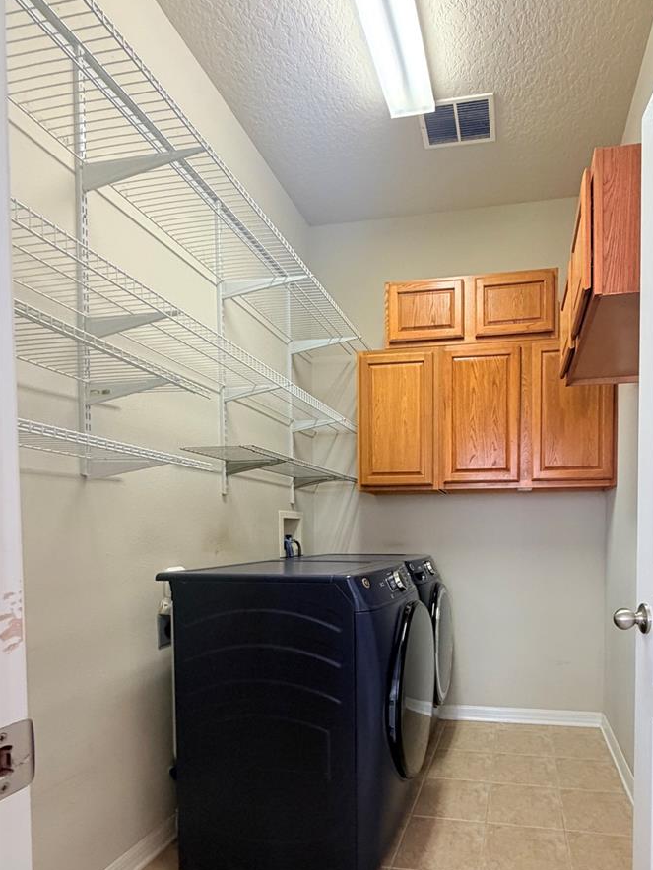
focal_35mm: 19
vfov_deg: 82.8
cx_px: 439
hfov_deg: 66.7
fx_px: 478
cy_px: 552
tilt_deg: -2.6
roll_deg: +0.4
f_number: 2.2
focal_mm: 2.22
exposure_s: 1/60
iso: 320
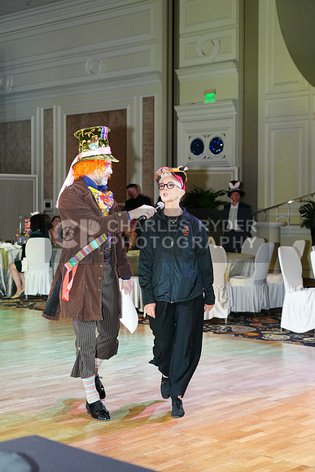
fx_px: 787
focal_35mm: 60
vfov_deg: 33.4
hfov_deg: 22.6
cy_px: 236
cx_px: 158
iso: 2500
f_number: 4
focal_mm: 60
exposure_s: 1/250
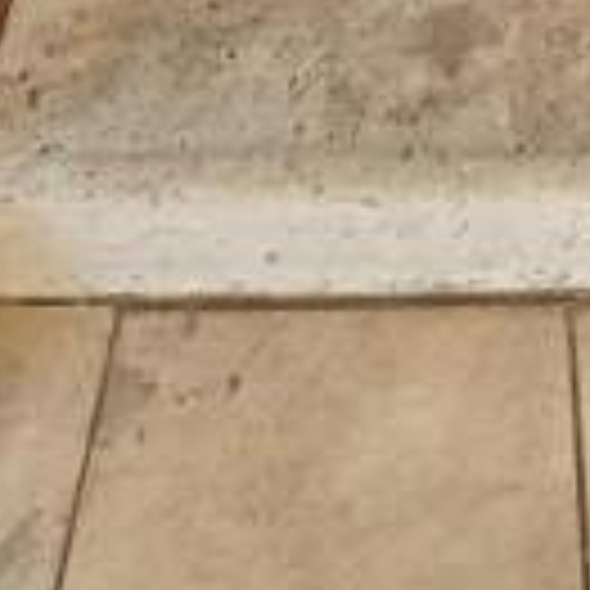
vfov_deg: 15.0
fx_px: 1080
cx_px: 504
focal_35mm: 56
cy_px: -842
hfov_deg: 29.6
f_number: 2.2
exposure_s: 1/40
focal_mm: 2.2
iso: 320
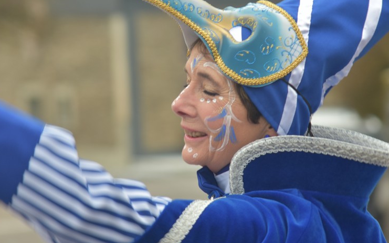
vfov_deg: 4.1
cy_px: 108
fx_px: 3360
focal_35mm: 317
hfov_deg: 6.6
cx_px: 203
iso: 320
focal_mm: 150
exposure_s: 1/100
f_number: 5.6
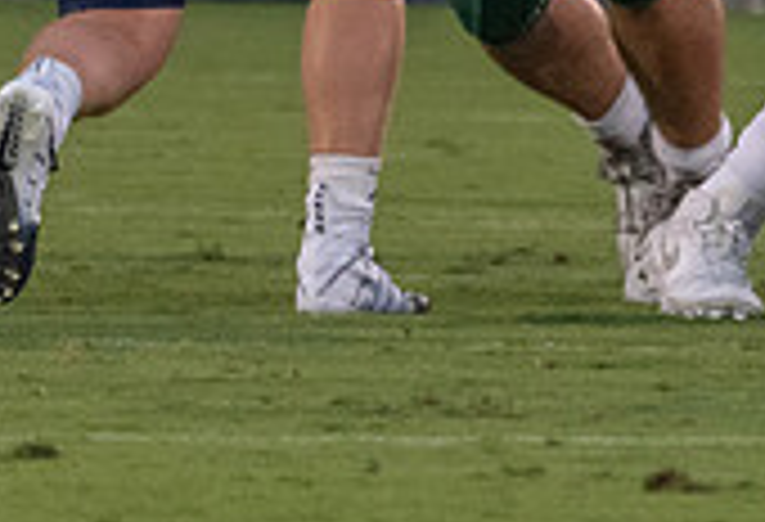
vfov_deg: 0.7
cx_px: 920
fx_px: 45332
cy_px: -303
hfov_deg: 1.0
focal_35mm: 2118
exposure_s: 1/1000
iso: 4000
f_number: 5.6
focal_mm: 400
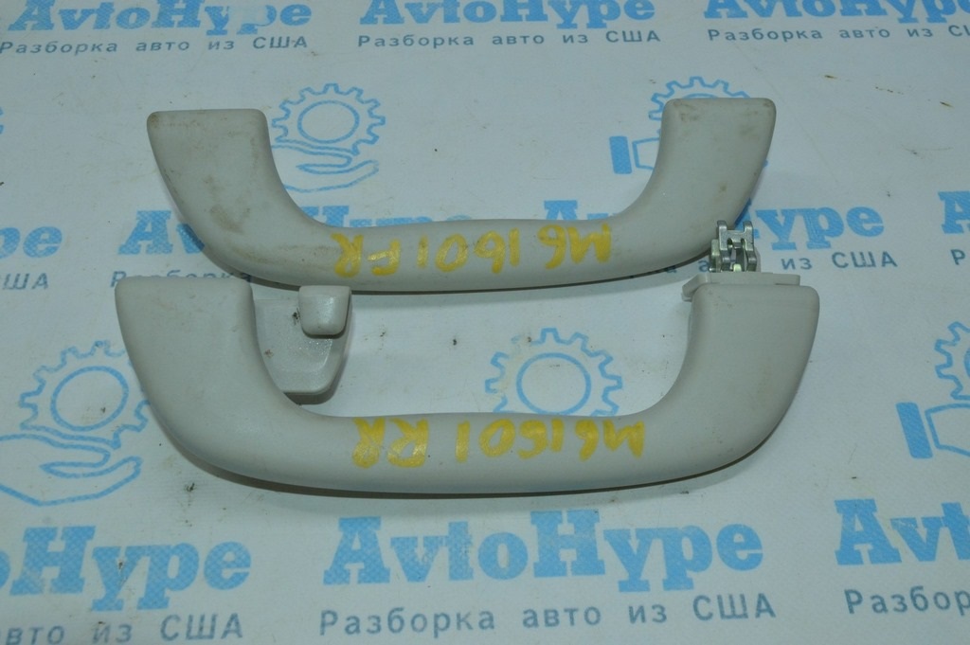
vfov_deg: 35.4
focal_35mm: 38
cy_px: 322
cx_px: 485
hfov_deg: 51.3
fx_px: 1010
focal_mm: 25
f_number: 16
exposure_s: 1/50
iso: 900
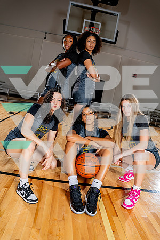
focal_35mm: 26
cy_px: 120
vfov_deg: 69.4
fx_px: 173
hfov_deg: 49.6
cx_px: 80
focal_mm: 26
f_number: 5.6
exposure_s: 1/250
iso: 200
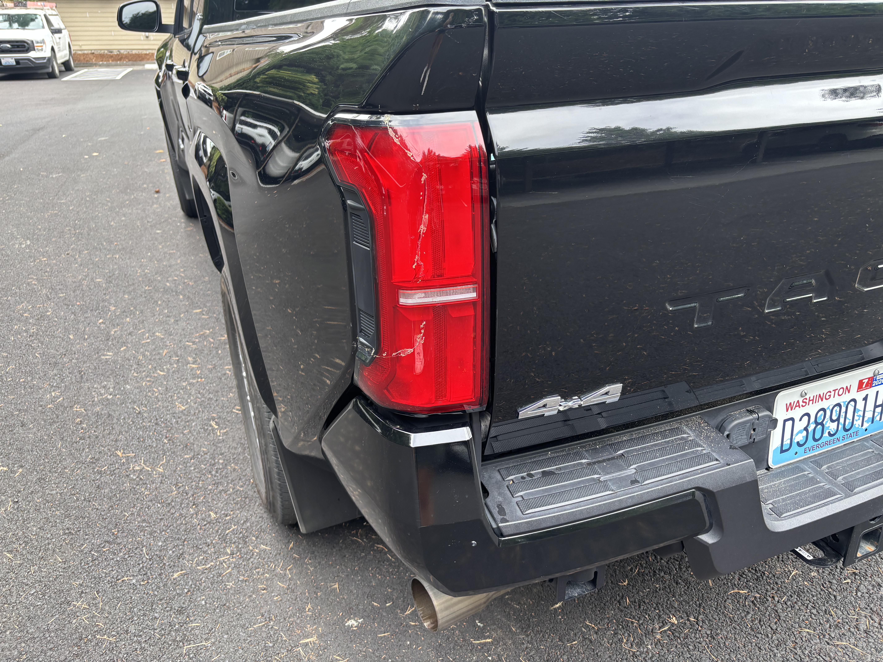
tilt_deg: -25.0
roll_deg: -0.3
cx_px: 442
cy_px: 331
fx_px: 663
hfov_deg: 67.3
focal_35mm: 26
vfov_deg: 53.1
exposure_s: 1/121
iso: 50
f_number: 1.6
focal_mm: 5.96
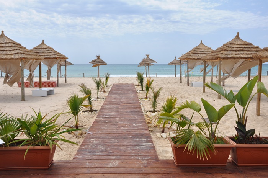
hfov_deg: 51.3
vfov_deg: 35.4
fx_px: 279
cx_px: 134
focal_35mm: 38
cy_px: 89
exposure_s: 1/350
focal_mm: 25
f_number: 9.5
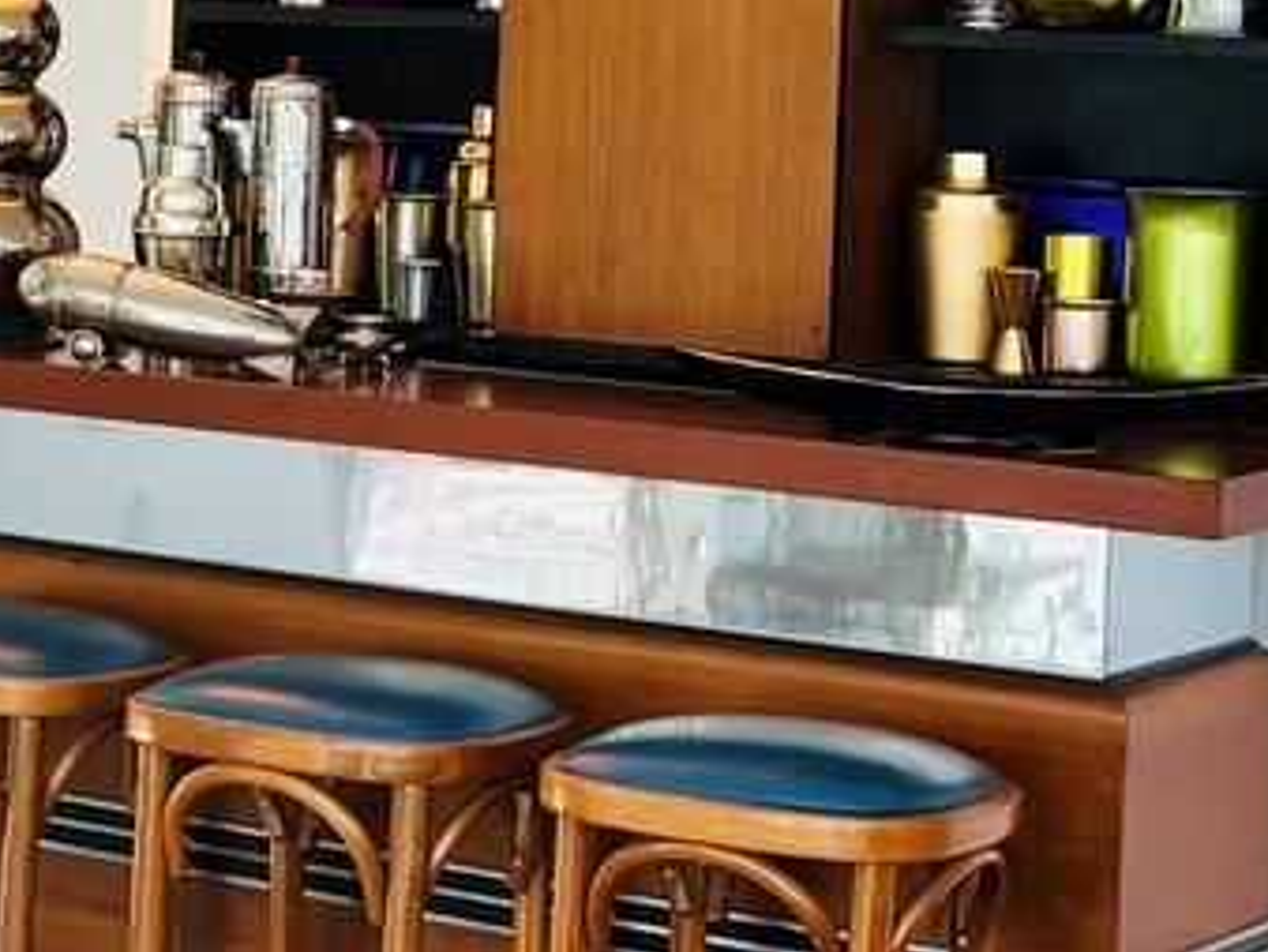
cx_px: -1035
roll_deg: -1.6
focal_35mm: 123
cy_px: 86
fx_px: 4509
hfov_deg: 14.1
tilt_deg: -3.3
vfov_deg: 12.0
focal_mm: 5.96
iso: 80
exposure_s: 1/120
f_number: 1.6
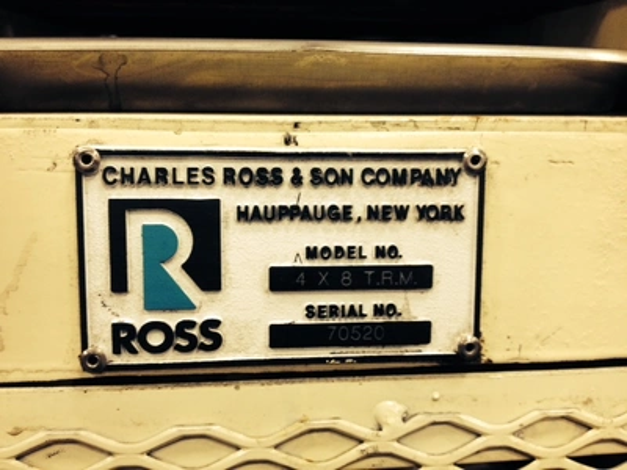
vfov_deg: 40.7
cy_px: 235
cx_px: 314
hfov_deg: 52.6
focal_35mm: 35
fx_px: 634
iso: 100
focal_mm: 4.28
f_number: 2.4
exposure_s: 1/20
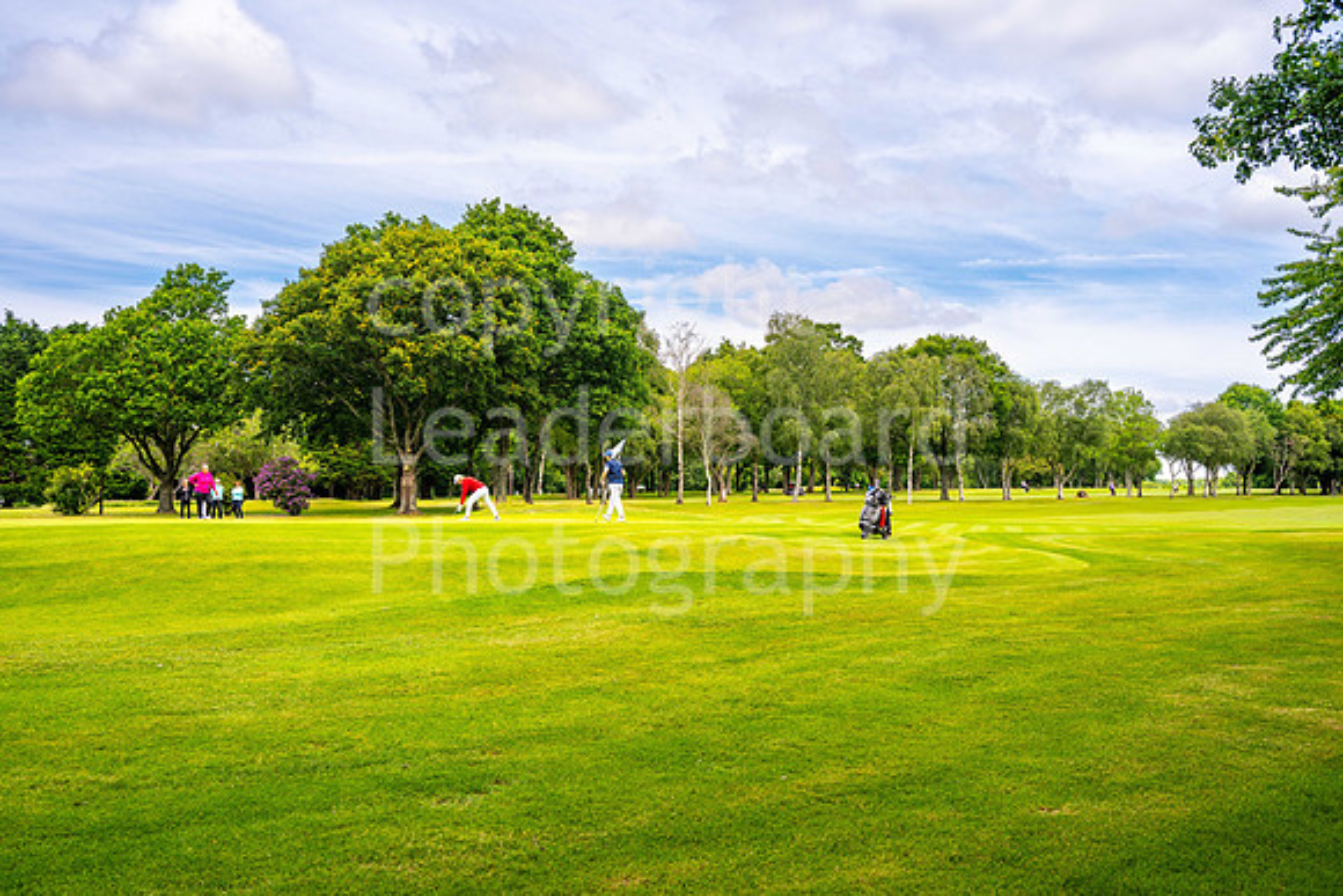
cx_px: 672
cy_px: 448
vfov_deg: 41.7
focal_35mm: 32
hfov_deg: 59.5
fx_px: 1175
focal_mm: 31.5
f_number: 7.1
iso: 200
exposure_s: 1/400
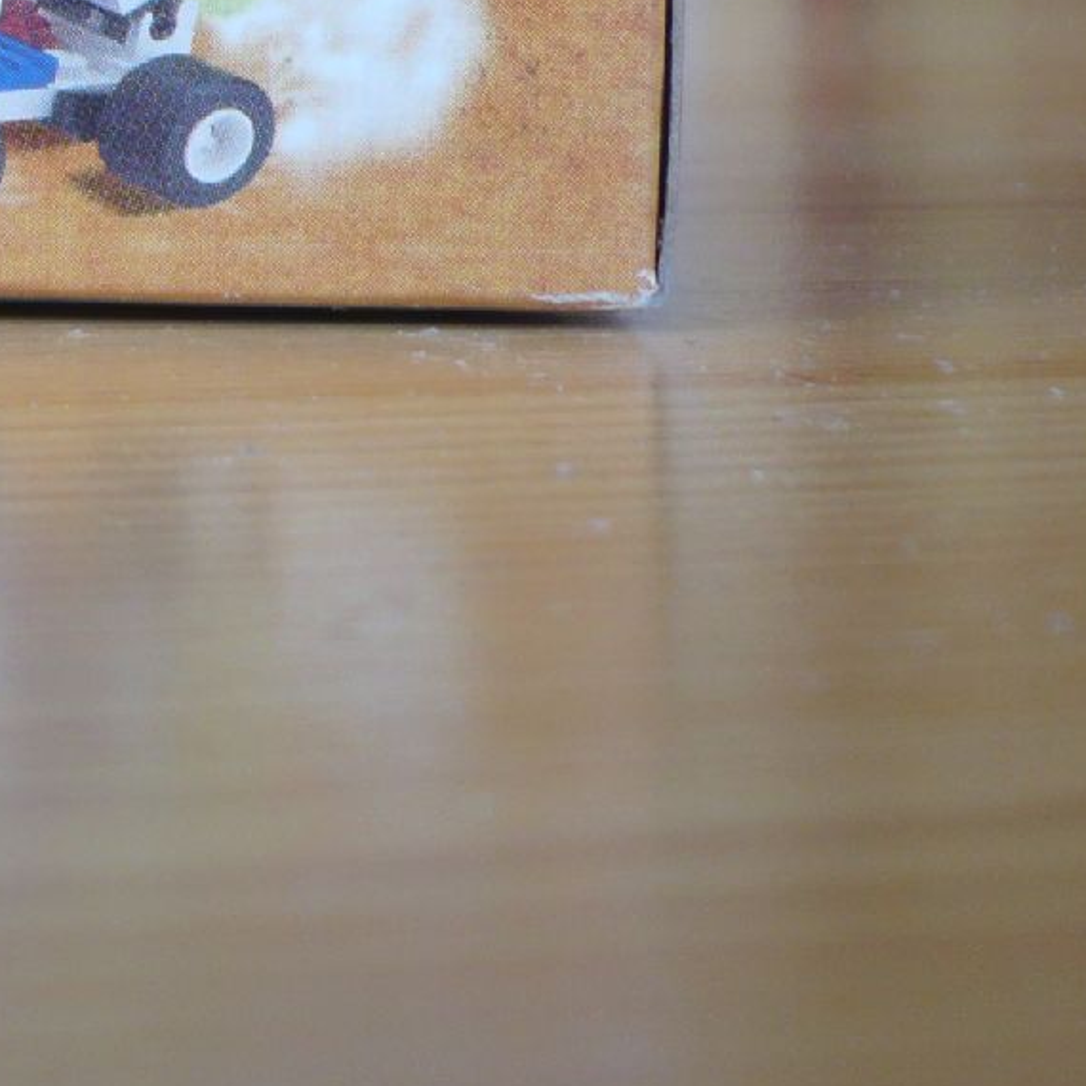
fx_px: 3798
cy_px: -208
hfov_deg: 15.4
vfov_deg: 15.7
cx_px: -401
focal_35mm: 107
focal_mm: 5.8
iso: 100
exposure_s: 1/25
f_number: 2.8
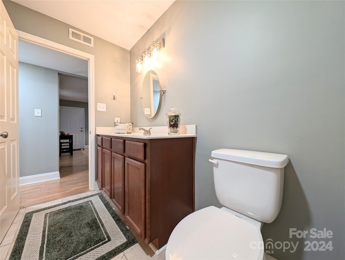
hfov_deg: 110.5
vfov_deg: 94.6
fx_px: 120
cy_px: 130
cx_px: 172
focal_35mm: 12
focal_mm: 2.23
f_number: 1.95
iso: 46
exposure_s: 1/30
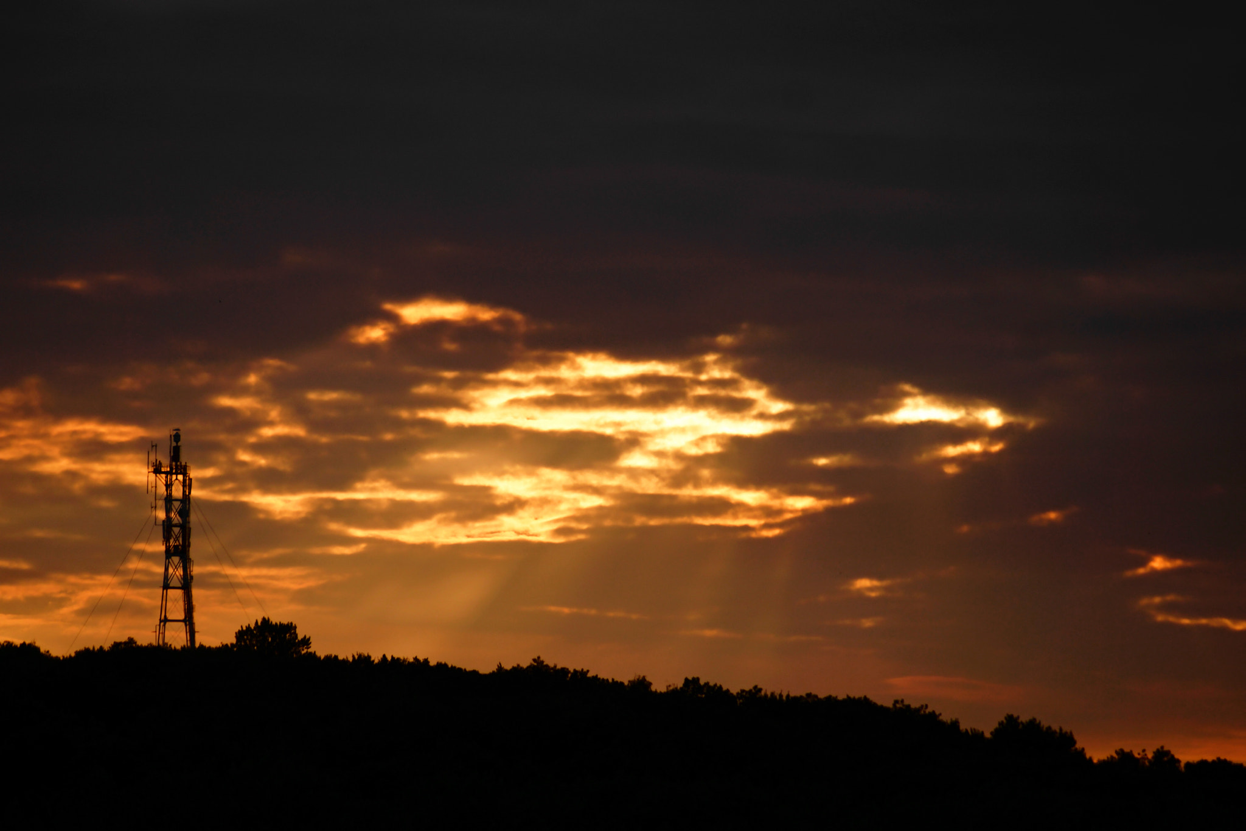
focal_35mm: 300
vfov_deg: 4.6
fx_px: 10382
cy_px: 416
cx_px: 623
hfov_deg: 6.9
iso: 100
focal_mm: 200
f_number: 6.3
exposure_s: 1/400
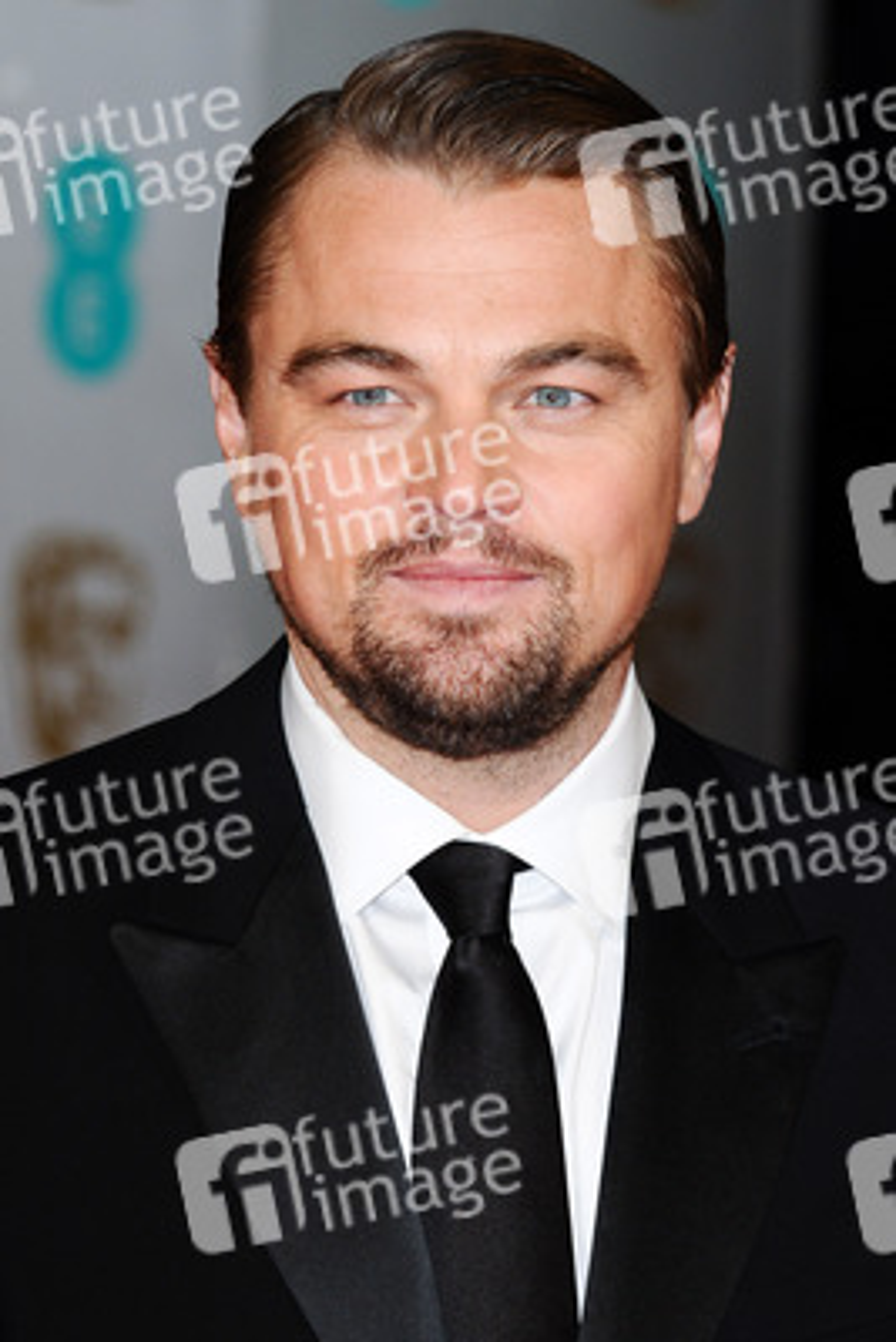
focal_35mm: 218
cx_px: 448
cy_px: 671
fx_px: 8112
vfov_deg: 9.5
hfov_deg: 6.3
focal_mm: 145
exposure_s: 1/250
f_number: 4.5
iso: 320
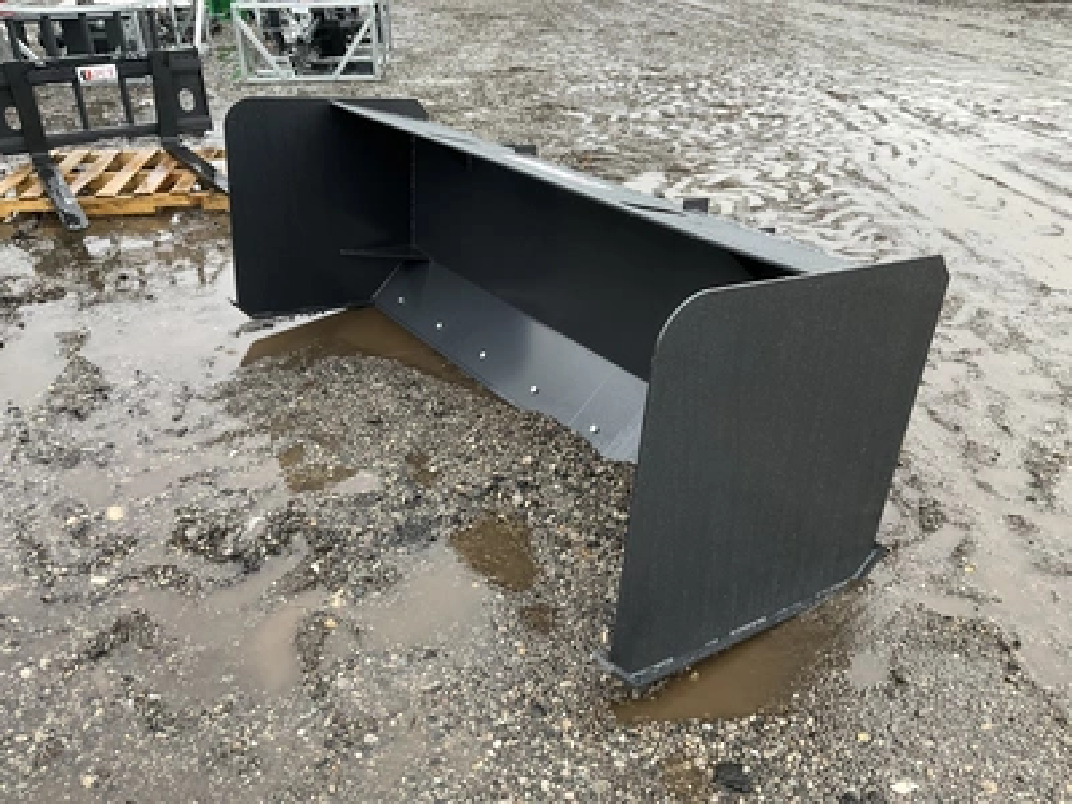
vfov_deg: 48.2
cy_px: 402
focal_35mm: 29
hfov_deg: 61.7
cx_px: 536
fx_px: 898
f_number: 1.8
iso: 125
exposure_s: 1/60
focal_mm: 3
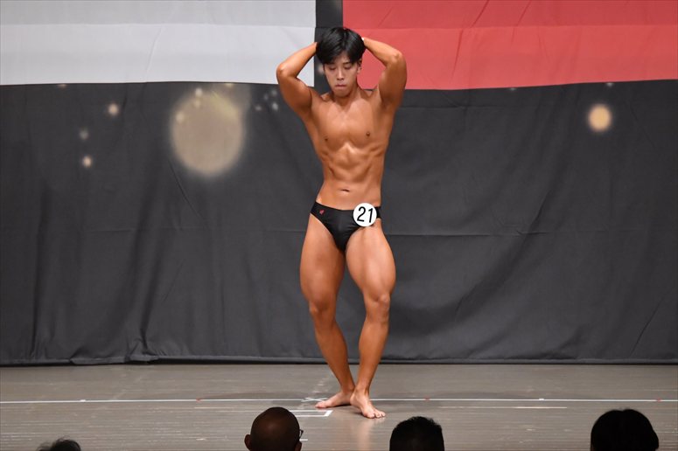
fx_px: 4235
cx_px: 339
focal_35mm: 225
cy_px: 226
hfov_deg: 9.2
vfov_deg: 6.1
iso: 6400
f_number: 5.6
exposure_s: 1/400
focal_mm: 150
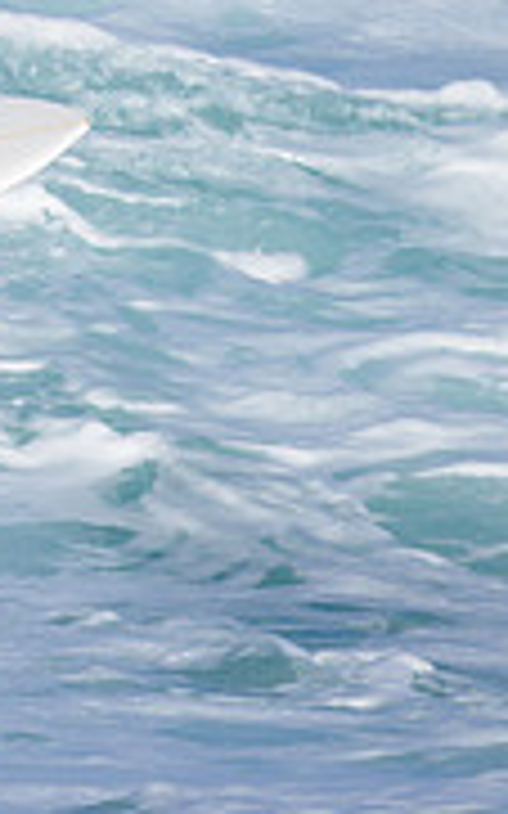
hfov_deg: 0.4
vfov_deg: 0.6
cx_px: -808
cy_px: -101
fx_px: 73247
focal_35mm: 3304
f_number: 6.3
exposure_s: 1/2000
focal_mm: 800
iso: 200
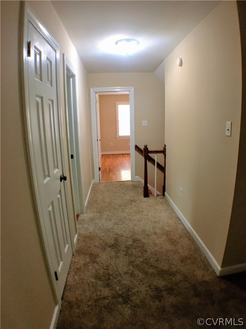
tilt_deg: -11.6
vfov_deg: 61.7
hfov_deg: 48.2
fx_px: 275
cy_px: 164
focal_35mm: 29
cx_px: 123
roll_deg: +0.4
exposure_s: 1/20
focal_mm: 4.15
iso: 200
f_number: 2.2
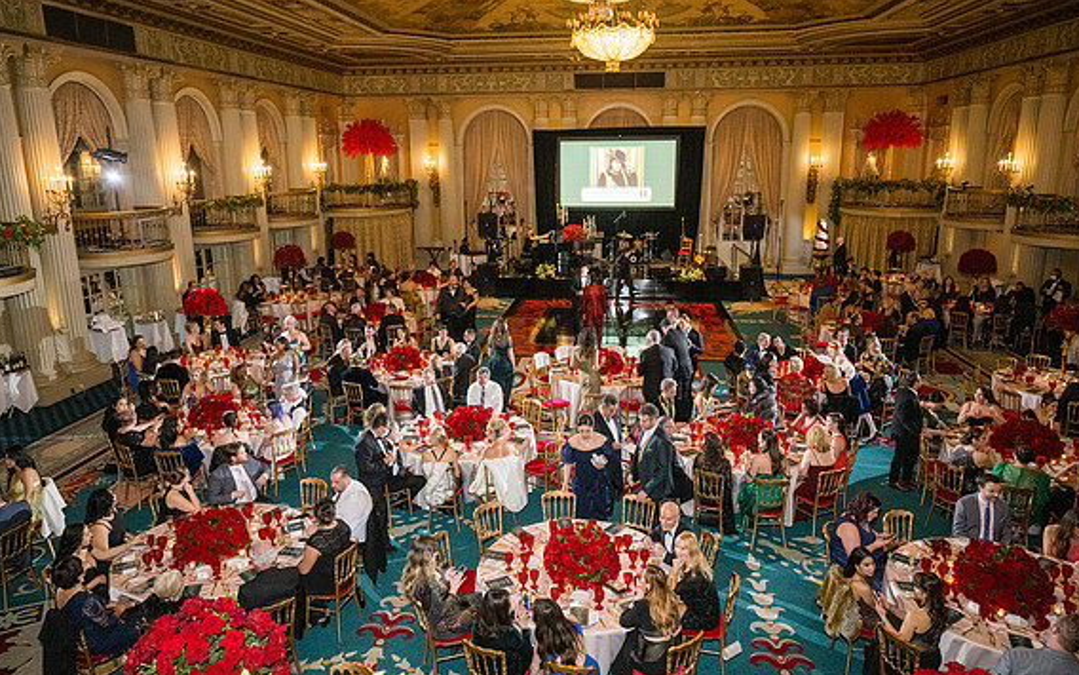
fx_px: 735
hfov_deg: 72.5
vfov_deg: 49.3
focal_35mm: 25
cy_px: 318
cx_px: 545
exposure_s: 1/200
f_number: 3.2
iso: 2500
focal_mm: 24
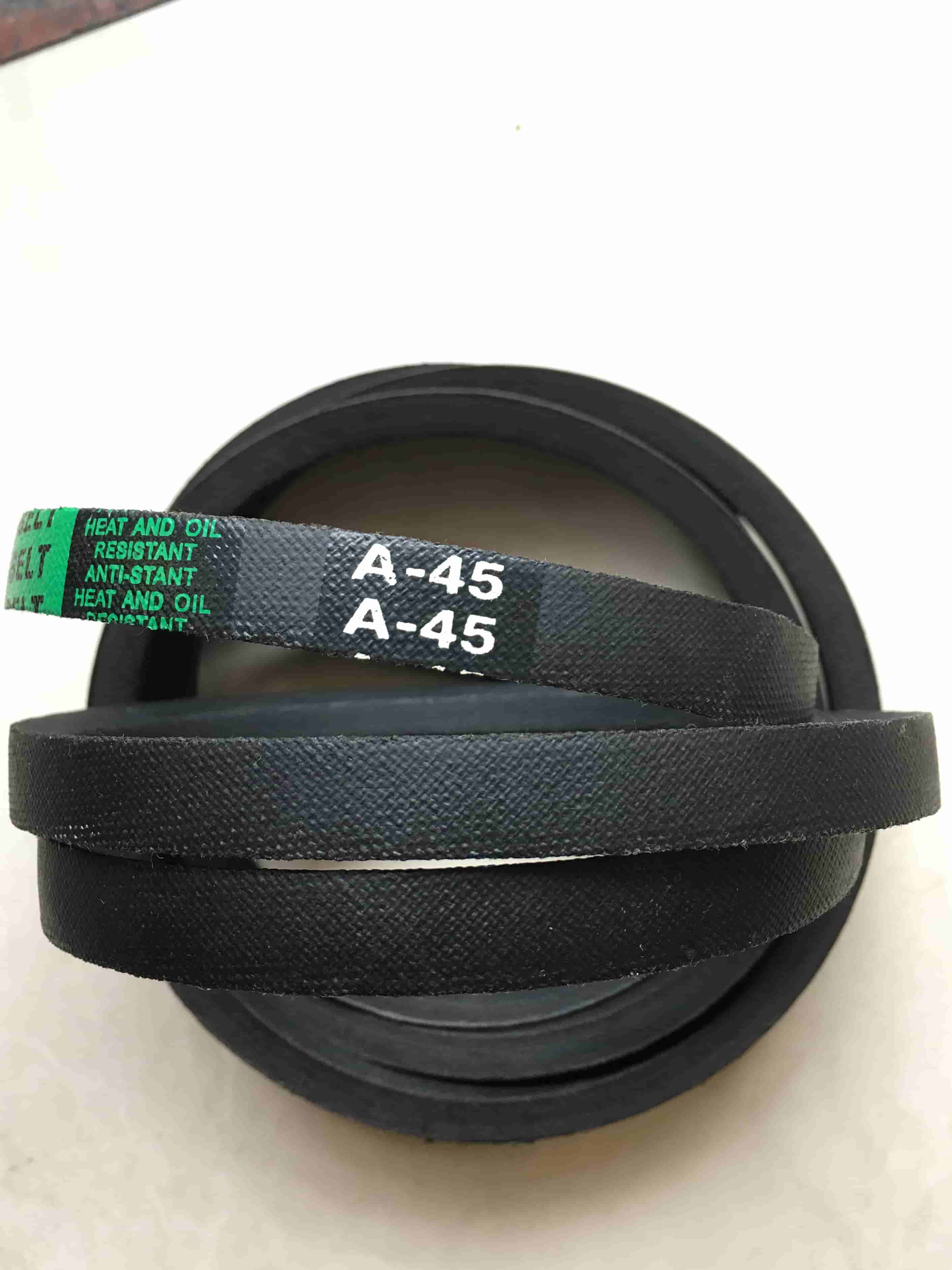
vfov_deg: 58.3
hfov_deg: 45.4
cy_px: 595
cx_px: 466
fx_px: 1137
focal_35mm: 31
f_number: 2.2
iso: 50
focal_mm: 4.15
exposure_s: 1/33
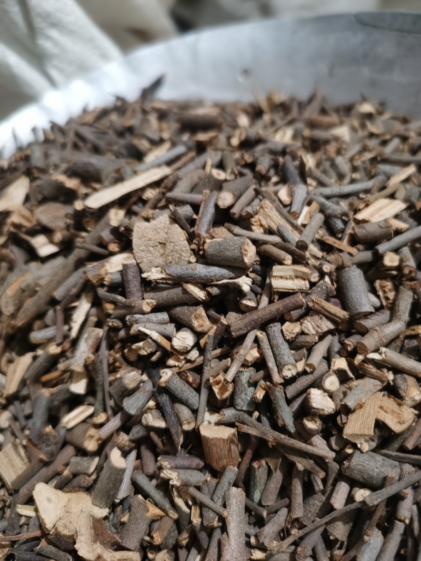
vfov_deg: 65.3
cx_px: 210
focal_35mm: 27
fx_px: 438
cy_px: 280
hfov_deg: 51.3
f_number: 1.8
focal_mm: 5.58
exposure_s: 1/25.7
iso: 500
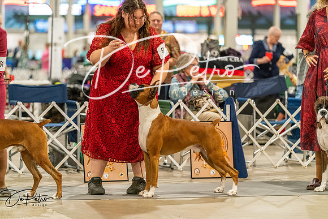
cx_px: 164
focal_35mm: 161
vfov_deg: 8.5
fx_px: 1467
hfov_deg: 12.8
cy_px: 110
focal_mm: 161
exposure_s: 1/250
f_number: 3.5
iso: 6400
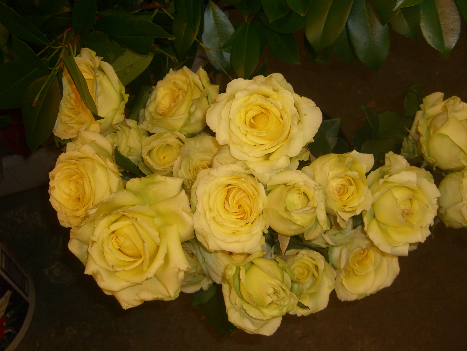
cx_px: 234
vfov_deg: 37.7
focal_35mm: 38
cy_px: 176
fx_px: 513
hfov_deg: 49.0
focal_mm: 7.9
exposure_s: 1/60
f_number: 2.8
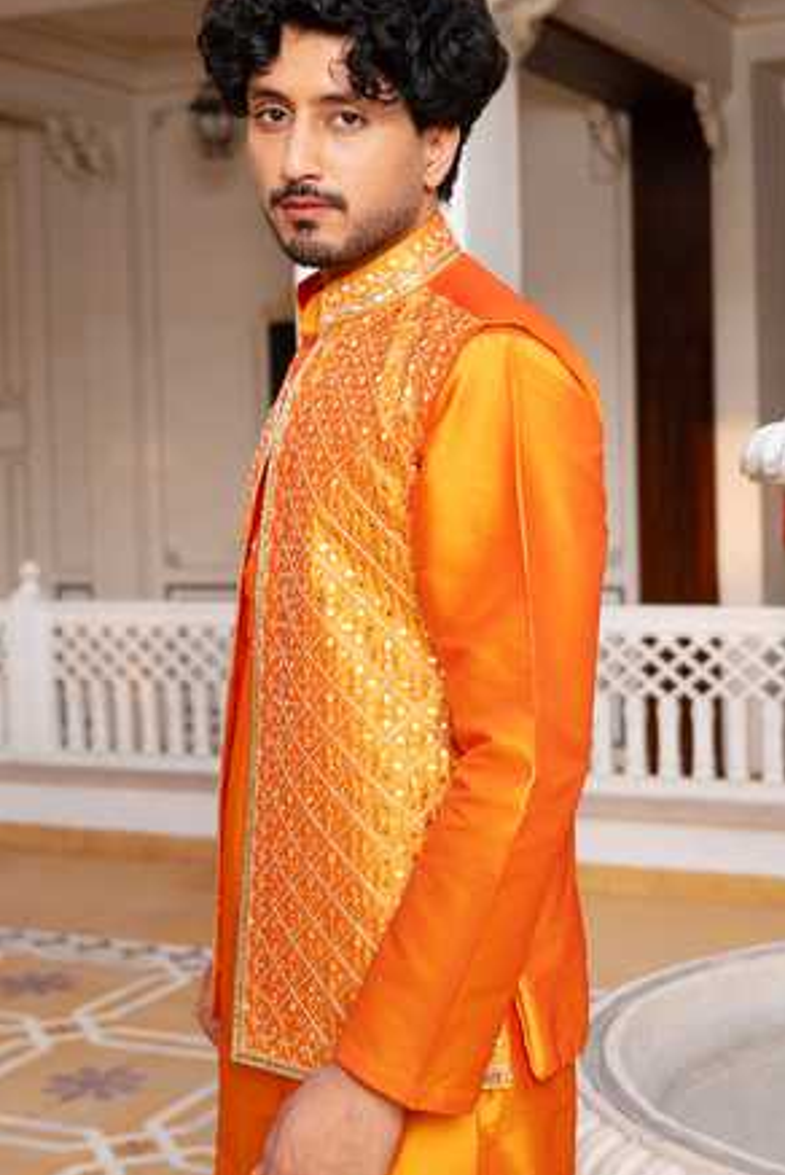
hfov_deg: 28.1
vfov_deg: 41.1
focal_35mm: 48
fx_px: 1567
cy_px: 590
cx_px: 382
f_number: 5
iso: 100
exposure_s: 1/160
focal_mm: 40
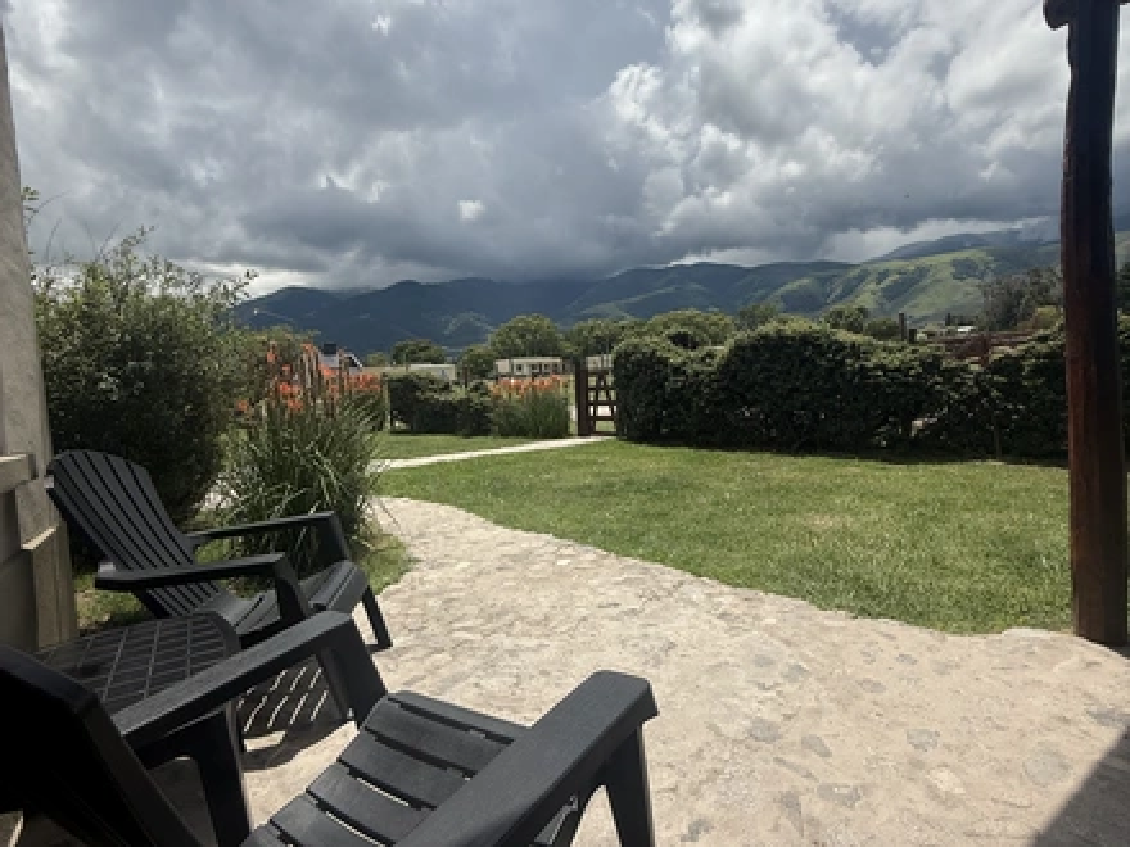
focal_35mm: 14
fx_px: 457
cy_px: 424
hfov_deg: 102.1
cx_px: 565
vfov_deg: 85.7
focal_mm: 2.22
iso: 50
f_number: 2.2
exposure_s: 1/3891
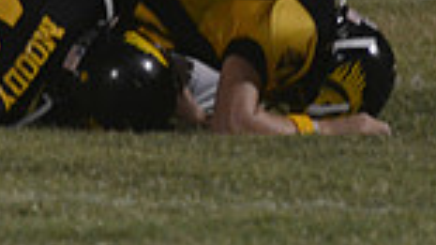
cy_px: -90
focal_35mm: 1170
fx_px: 13519
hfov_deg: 1.8
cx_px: 34
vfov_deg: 1.0
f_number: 5.6
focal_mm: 200
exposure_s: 1/160
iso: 3200
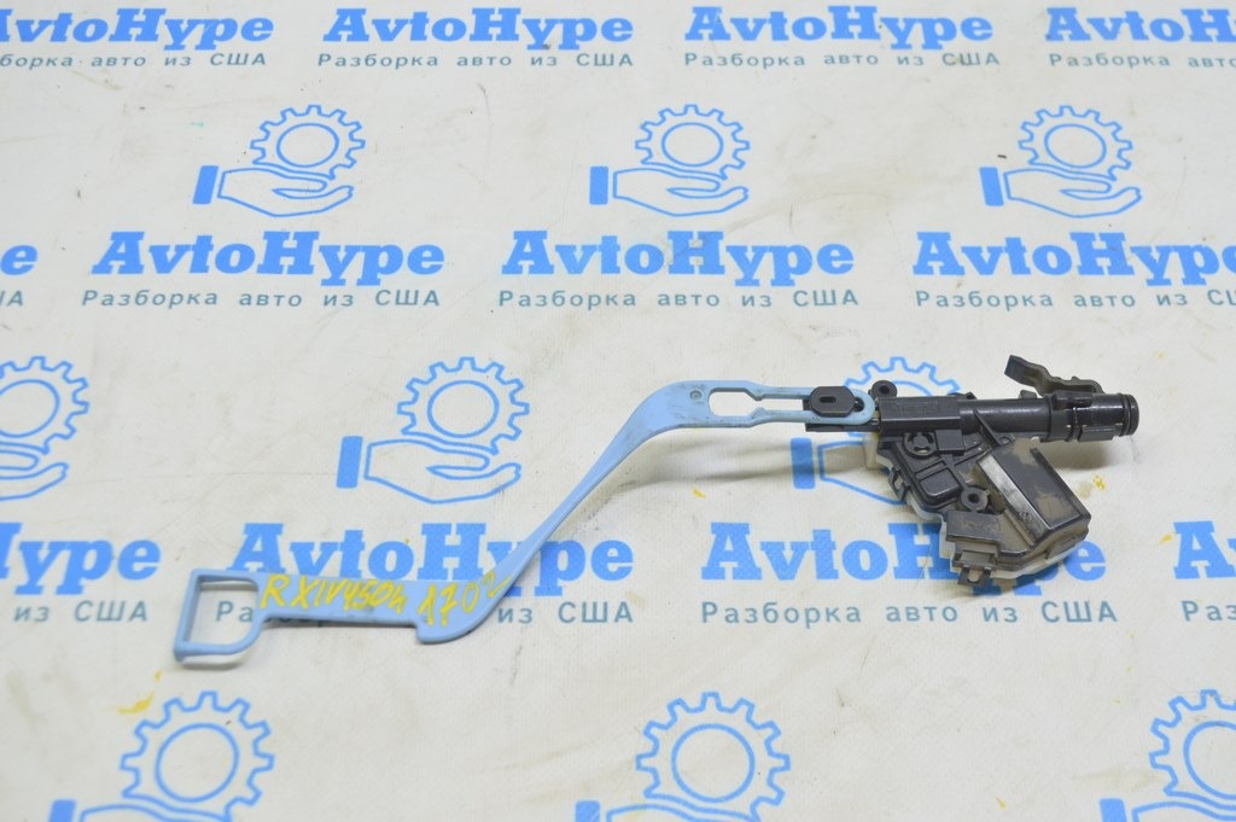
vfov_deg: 31.8
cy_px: 411
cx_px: 618
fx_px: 1441
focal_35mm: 42
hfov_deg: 46.4
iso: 400
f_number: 5.6
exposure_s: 1/20
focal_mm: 28
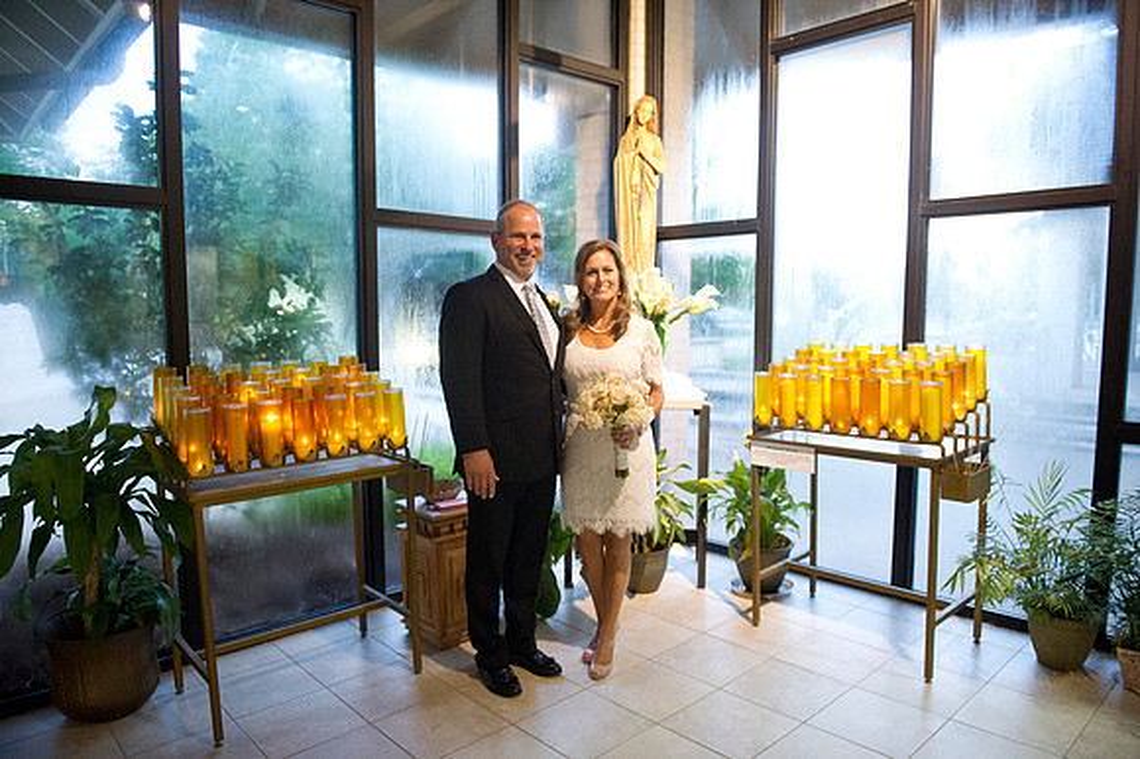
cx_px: 570
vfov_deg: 53.1
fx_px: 760
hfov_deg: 73.8
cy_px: 380
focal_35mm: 24
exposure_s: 1/125
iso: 5000
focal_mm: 24
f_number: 3.2
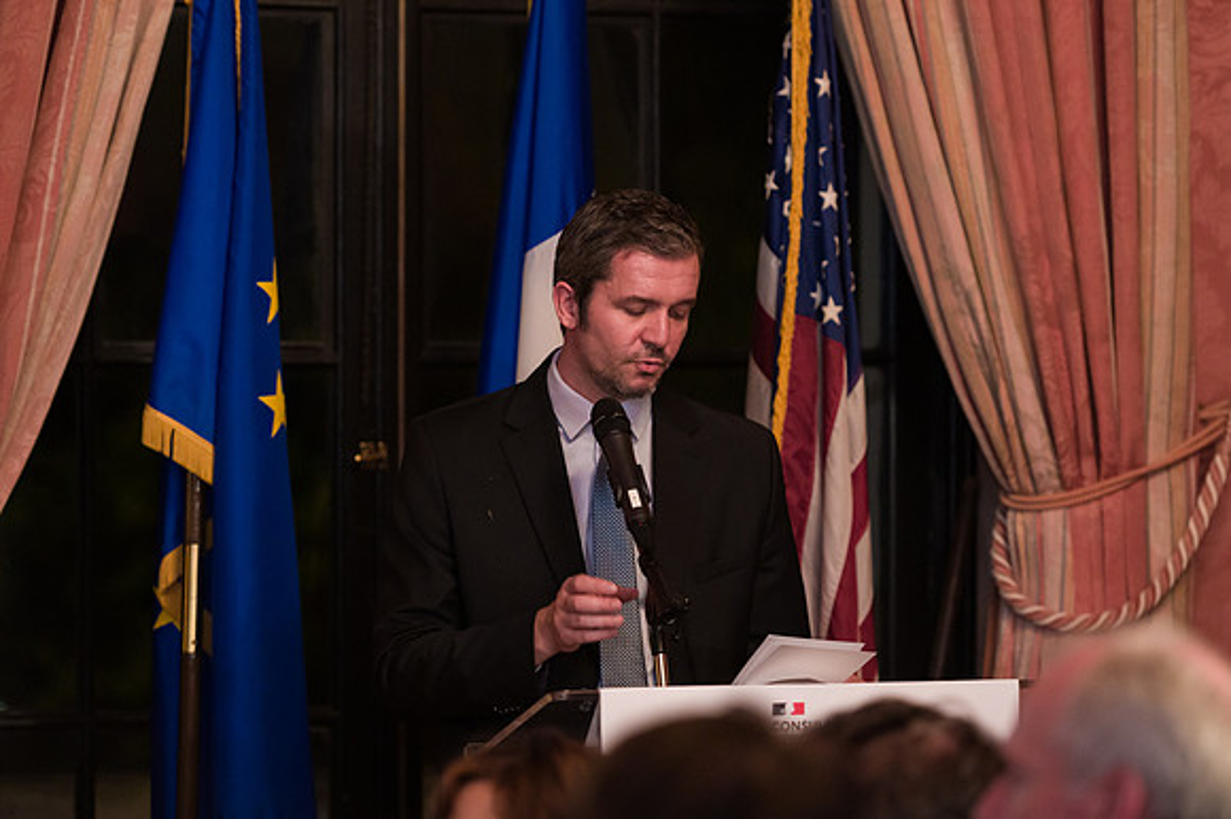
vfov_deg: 8.7
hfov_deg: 13.0
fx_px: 5406
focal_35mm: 158
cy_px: 397
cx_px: 616
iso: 3200
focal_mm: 150
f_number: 3.2
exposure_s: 1/200
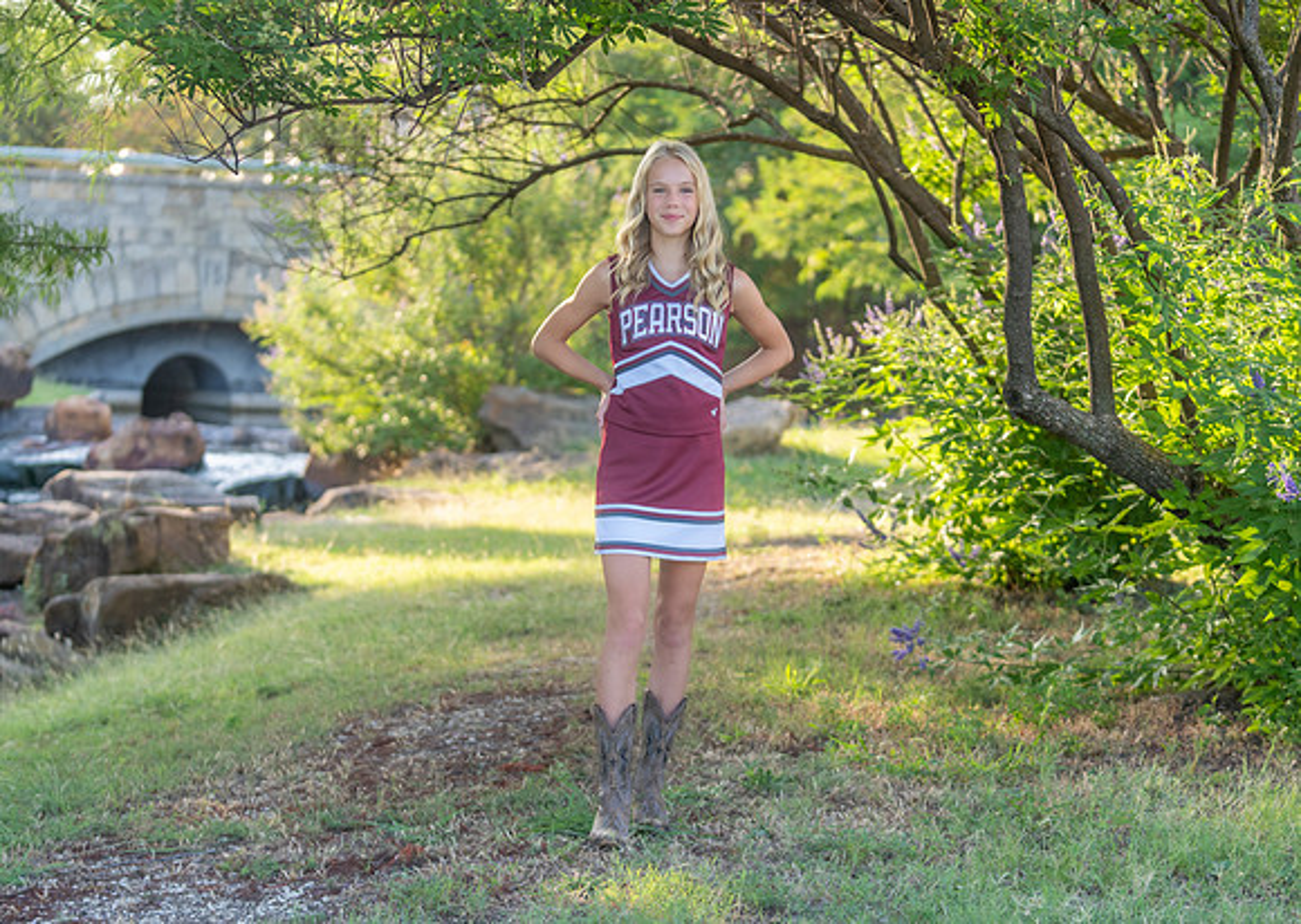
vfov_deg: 17.2
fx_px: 3058
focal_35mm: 83
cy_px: 504
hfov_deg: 24.0
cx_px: 647
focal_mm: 70
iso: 250
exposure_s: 1/320
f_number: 2.8
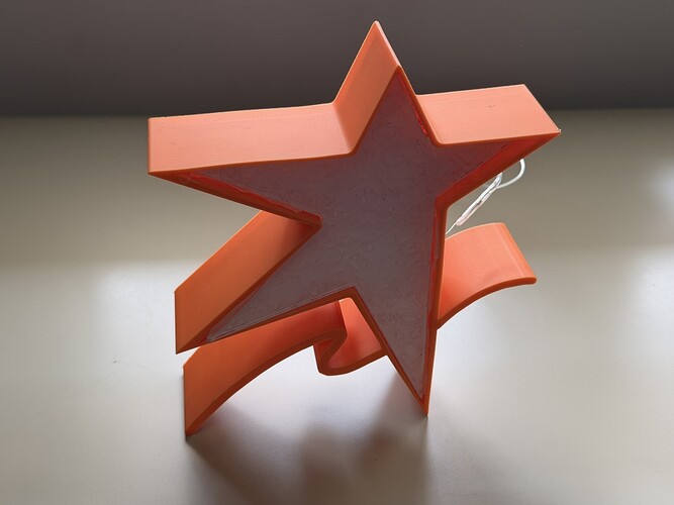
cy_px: 252
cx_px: 337
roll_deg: -0.9
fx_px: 934
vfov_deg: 30.3
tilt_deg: -33.3
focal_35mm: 48
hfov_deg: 39.7
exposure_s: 1/100
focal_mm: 6.76
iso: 64
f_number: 1.78
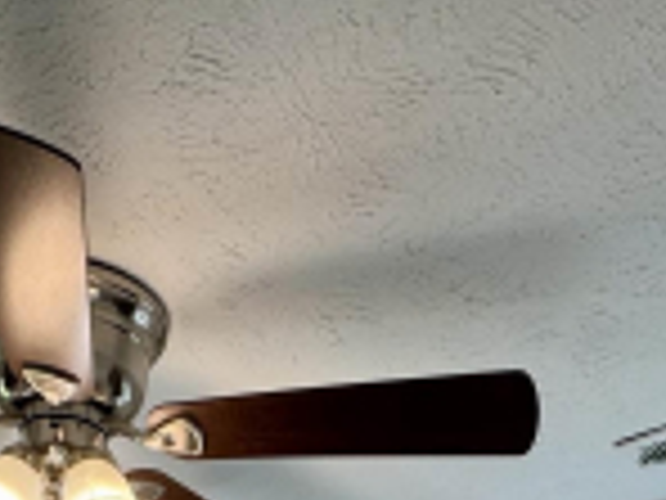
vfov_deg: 15.8
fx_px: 1212
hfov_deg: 30.6
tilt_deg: -3.4
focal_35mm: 63
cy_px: 1104
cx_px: 245
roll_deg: -1.8
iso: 80
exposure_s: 1/120
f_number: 2.2
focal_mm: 2.22
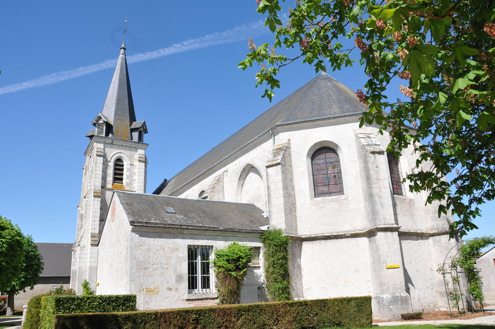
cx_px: 248
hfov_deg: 67.4
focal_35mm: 27
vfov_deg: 47.8
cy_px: 164
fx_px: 371
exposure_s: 1/320
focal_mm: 18
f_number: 9
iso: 200
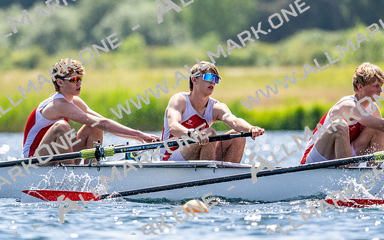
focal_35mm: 614
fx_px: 6428
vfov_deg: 2.1
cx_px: 192
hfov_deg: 3.4
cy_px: 121
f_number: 4.5
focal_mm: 400
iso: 280
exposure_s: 1/2500
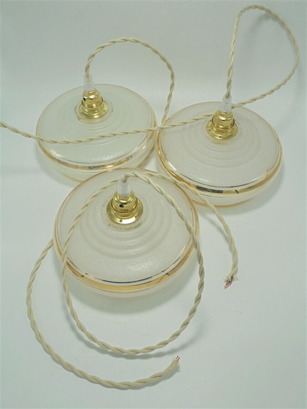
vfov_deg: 54.0
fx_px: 402
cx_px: 154
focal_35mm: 34
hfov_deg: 41.8
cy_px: 204
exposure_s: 1/100
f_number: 4
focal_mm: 6.1
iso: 100
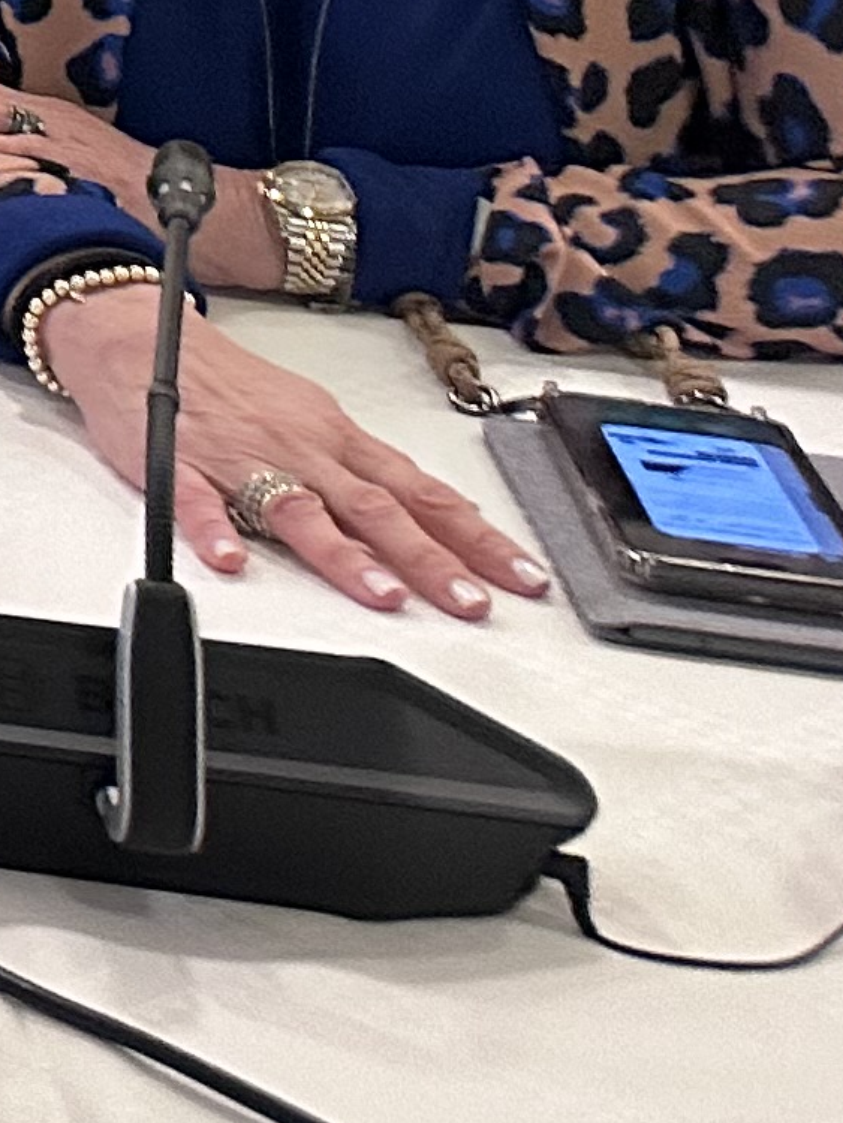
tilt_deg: -7.4
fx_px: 4186
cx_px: -2009
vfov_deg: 14.0
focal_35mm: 129
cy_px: -716
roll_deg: +0.1
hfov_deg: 8.6
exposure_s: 1/50
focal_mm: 6.86
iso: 200
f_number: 1.78
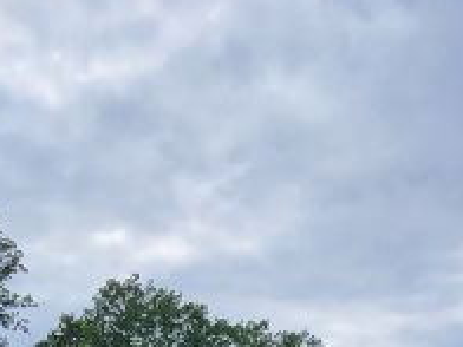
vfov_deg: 24.1
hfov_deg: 36.1
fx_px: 709
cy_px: 453
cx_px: 201
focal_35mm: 53
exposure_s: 1/371
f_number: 2.2
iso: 32
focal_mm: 1.74
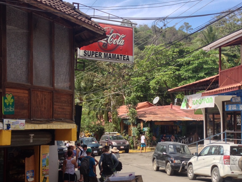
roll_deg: +0.8
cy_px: 107
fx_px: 413
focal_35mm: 59
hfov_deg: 32.6
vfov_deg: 24.8
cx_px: 148
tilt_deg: +0.3
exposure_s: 1/1062
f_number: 2.4
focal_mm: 4.28
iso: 50
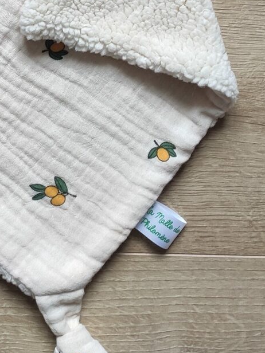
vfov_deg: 22.7
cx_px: 15
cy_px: -115
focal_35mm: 76
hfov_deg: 19.0
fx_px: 776
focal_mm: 4.77
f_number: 1.75
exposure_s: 1/50
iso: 221
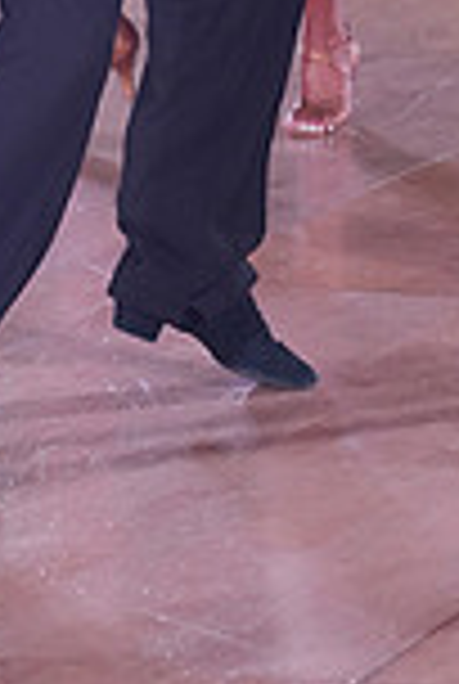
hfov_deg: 4.1
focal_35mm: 339
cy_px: -513
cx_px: 551
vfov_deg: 6.0
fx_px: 6454
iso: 2000
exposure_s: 1/400
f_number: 4
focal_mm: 89
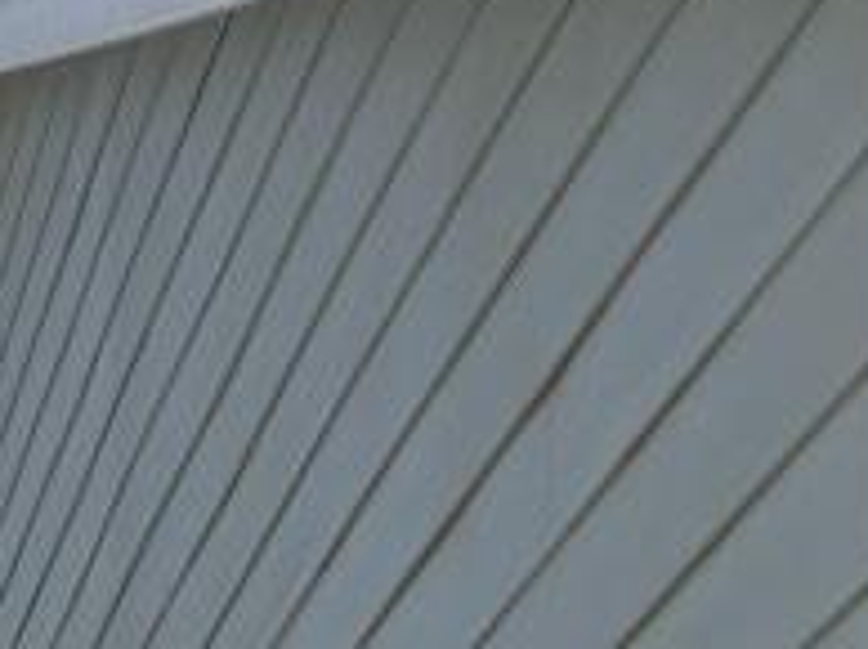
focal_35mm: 186
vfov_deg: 7.2
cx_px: -1374
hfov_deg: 9.3
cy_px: 1842
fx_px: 4658
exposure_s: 1/7353
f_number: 1.78
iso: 80
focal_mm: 6.76
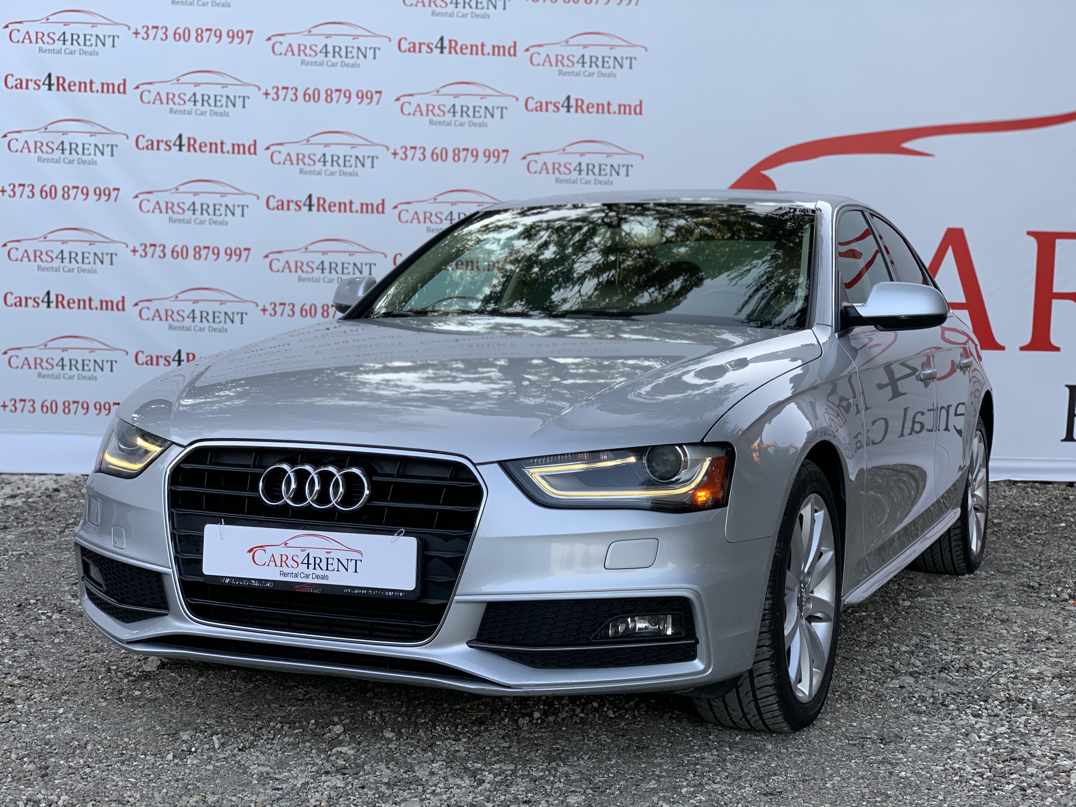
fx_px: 1616
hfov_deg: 36.8
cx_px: 538
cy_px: 404
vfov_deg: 28.0
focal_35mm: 52
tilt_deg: -4.0
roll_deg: -2.7
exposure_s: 1/122
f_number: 2.4
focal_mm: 6
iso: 32
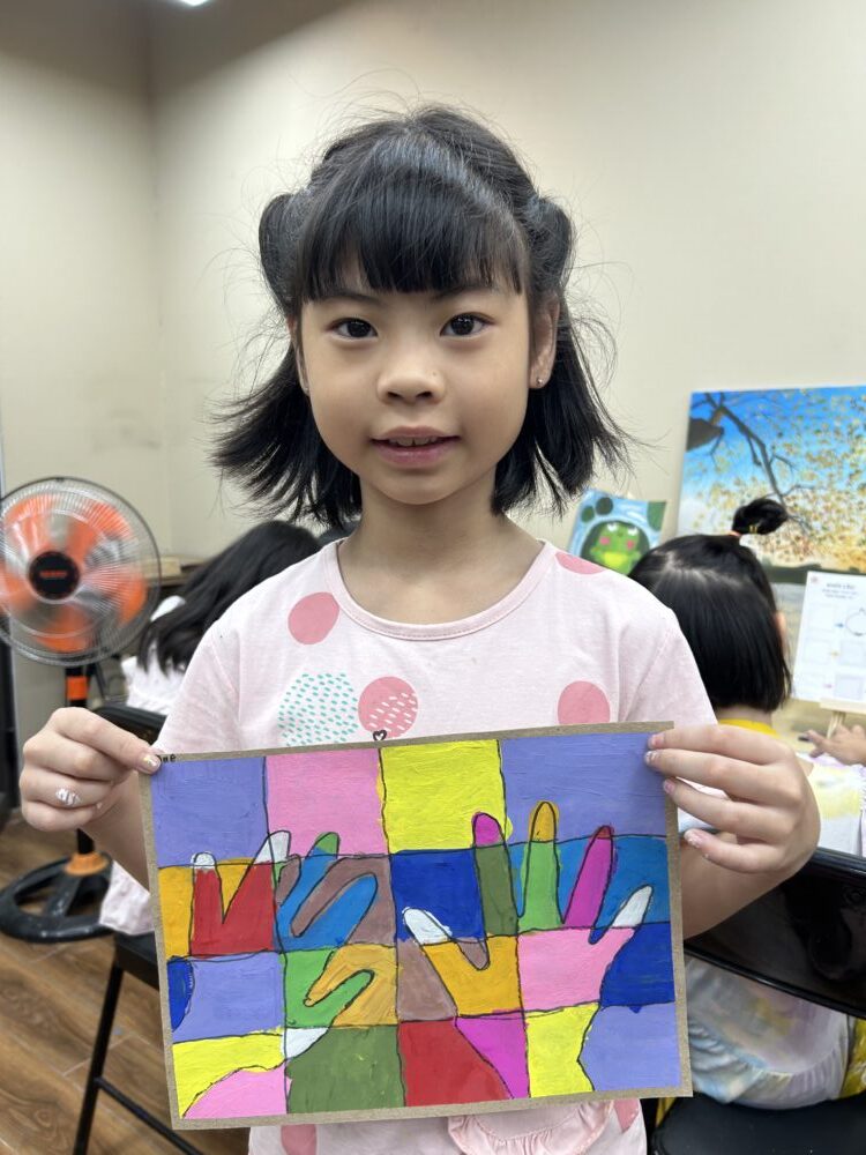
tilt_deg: -6.0
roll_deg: -1.2
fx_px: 867
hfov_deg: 53.1
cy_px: 578
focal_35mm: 26
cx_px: 433
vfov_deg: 67.3
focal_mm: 5.7
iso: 50
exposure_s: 1/100
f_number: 1.5
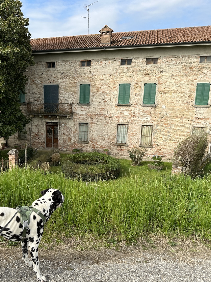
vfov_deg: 55.4
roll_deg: +0.5
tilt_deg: -12.9
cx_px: 47
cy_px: 143
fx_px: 268
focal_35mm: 33
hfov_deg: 41.4
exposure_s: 1/2732
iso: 80
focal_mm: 6.86
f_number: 1.78
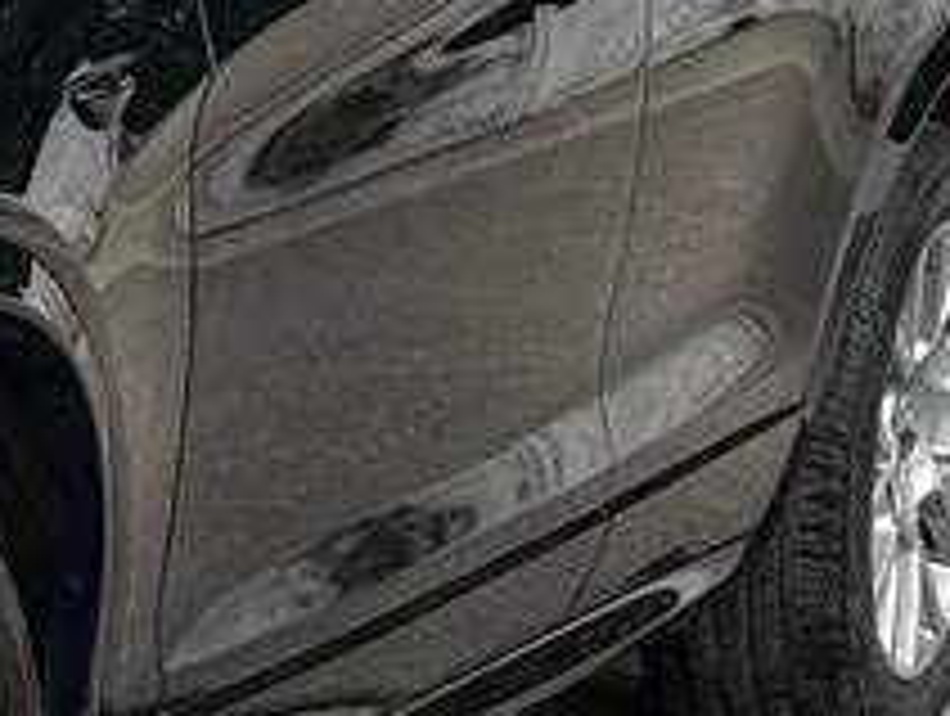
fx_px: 6240
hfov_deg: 8.4
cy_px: 459
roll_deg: -2.1
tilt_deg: -9.2
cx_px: -756
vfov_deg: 6.6
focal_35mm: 227
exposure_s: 1/549
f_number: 1.78
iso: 64
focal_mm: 6.76
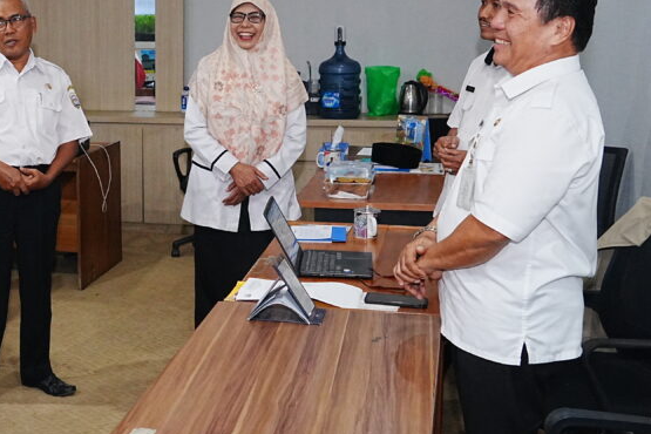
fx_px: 1067
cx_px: 90
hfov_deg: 32.6
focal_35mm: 59
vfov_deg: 23.0
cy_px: 174
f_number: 5.6
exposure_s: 1/125
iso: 5000
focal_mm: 32
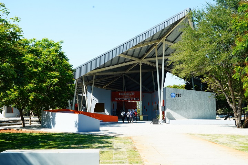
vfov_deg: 29.9
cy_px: 82
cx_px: 124
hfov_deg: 43.6
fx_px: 310
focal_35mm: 45
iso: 400
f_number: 11
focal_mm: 45
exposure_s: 1/200
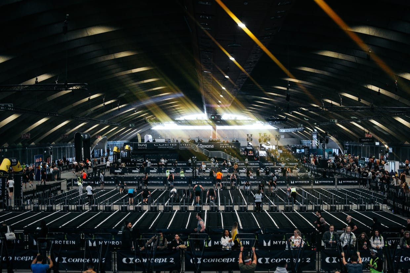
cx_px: 205
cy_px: 151
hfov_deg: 35.5
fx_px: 640
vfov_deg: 24.1
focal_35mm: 56
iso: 800
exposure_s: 1/640
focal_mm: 50
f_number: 2
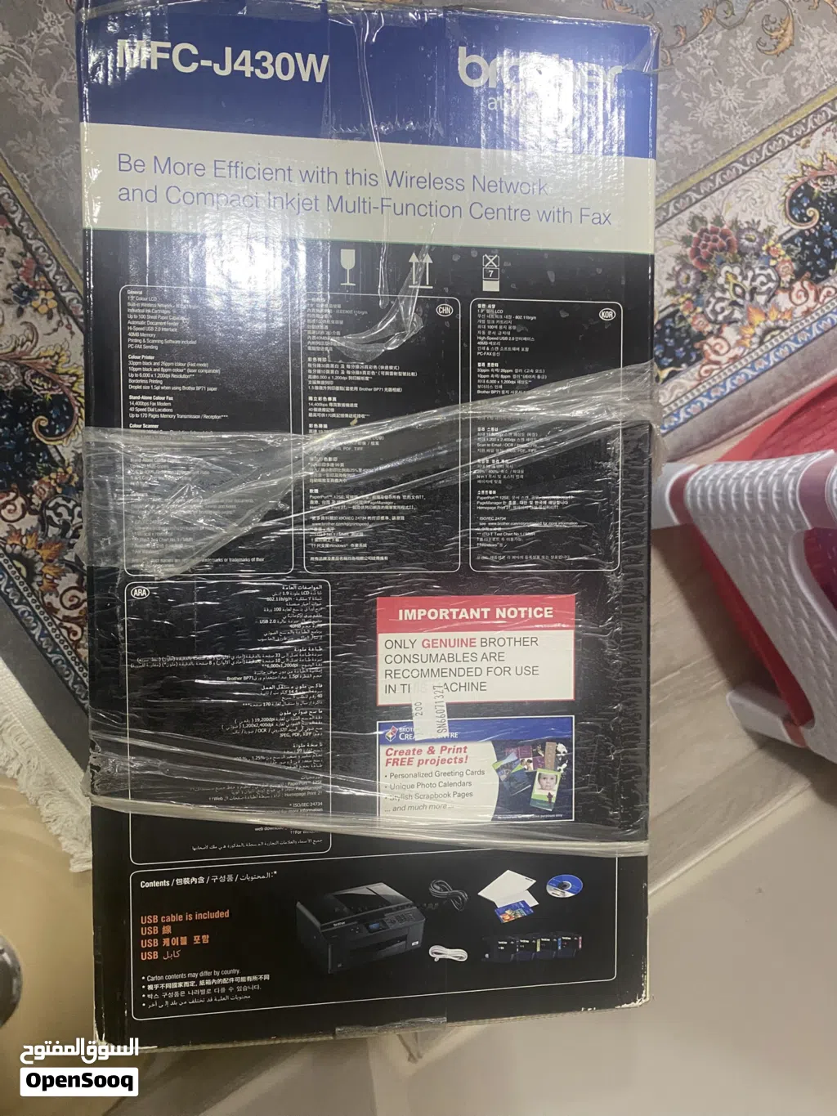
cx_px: 418
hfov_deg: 53.1
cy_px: 558
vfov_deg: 67.3
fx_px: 838
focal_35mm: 26
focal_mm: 4.25
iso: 320
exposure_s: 1/50
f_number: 1.8
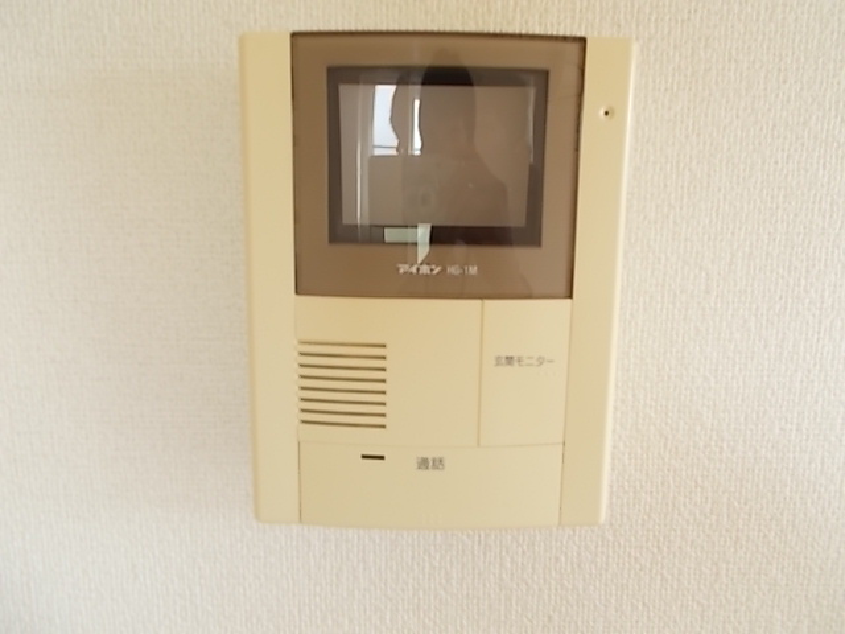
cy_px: 317
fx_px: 635
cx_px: 422
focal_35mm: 26
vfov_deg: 53.1
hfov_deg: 67.3
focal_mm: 4.6
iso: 80
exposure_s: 1/25
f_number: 3.2
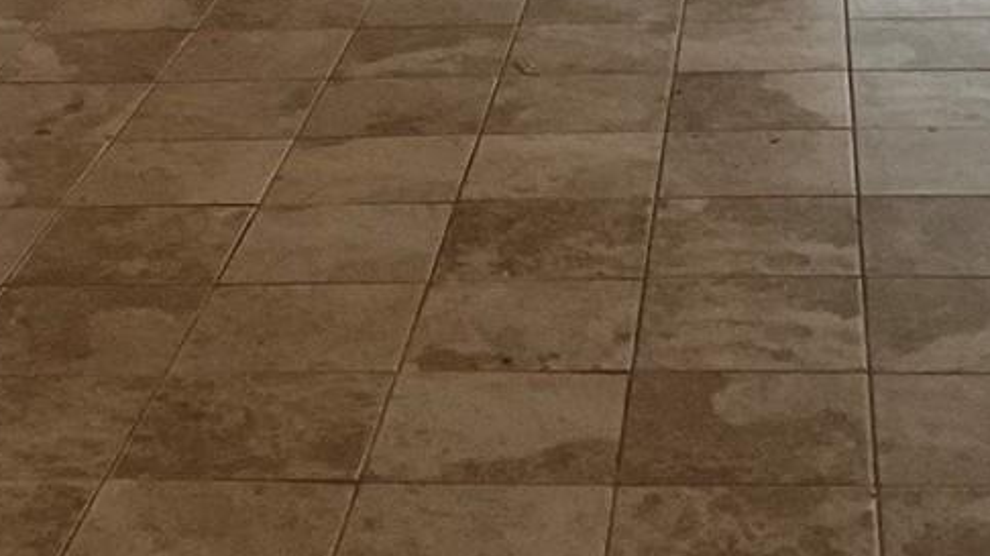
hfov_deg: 20.5
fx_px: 2729
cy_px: -487
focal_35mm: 104
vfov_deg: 10.8
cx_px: 589
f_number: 1.8
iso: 160
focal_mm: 3
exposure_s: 1/60
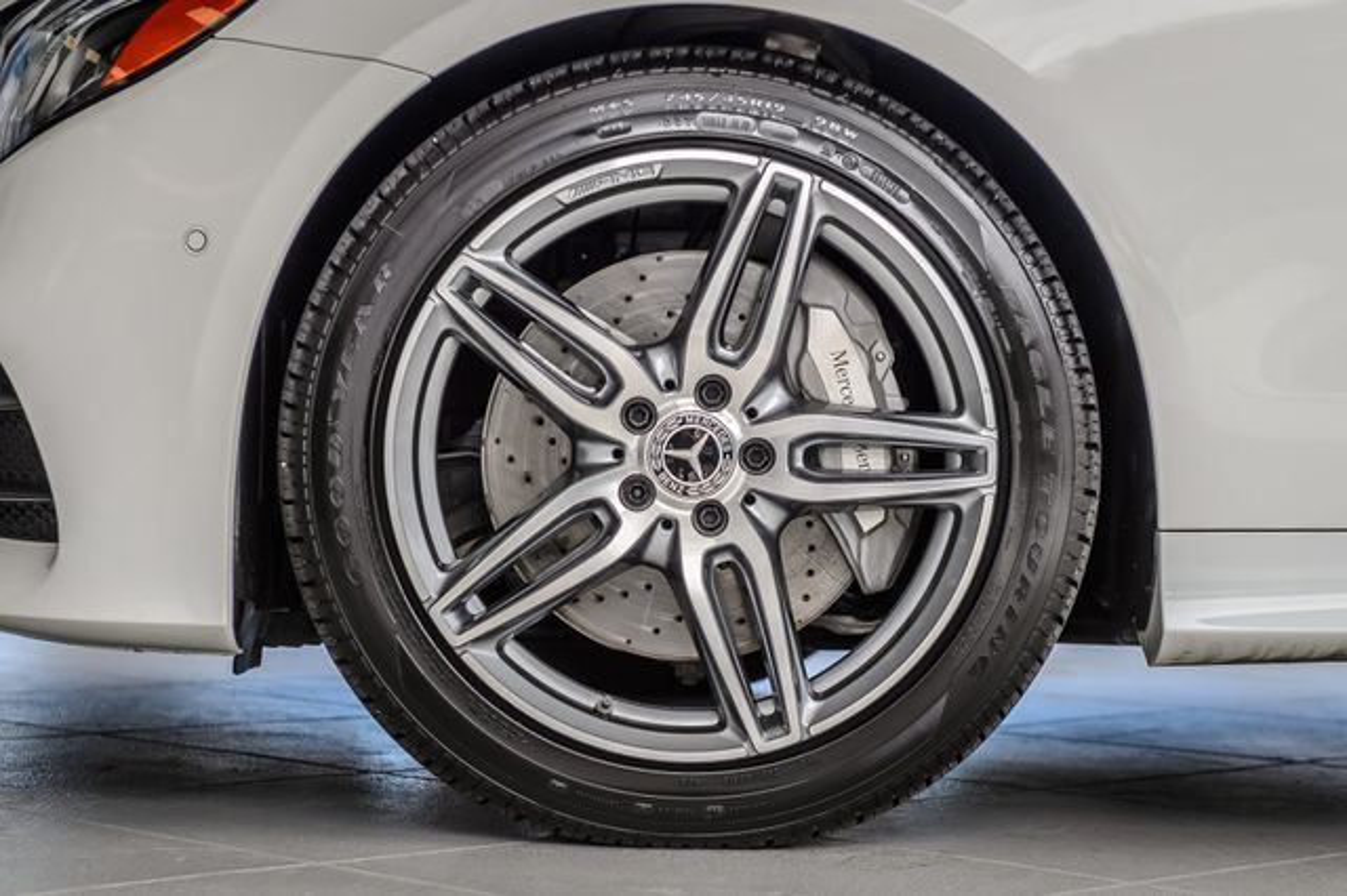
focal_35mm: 94
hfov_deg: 21.6
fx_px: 3530
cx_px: 697
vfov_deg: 14.5
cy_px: 474
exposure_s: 1/1250
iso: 400
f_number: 4
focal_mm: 70
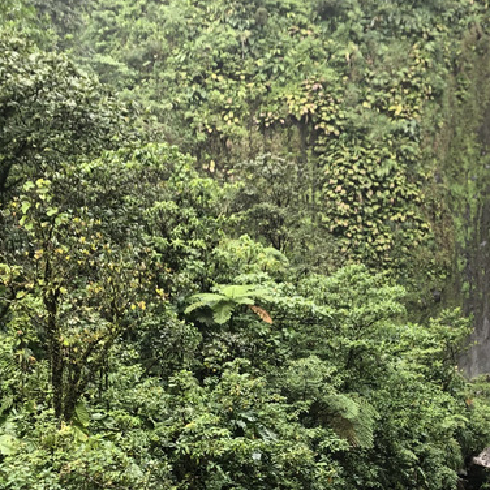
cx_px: 425
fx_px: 1265
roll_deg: +0.3
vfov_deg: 21.7
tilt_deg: +5.7
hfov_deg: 21.5
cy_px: 387
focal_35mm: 79
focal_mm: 4
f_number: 1.8
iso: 80
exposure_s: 1/120
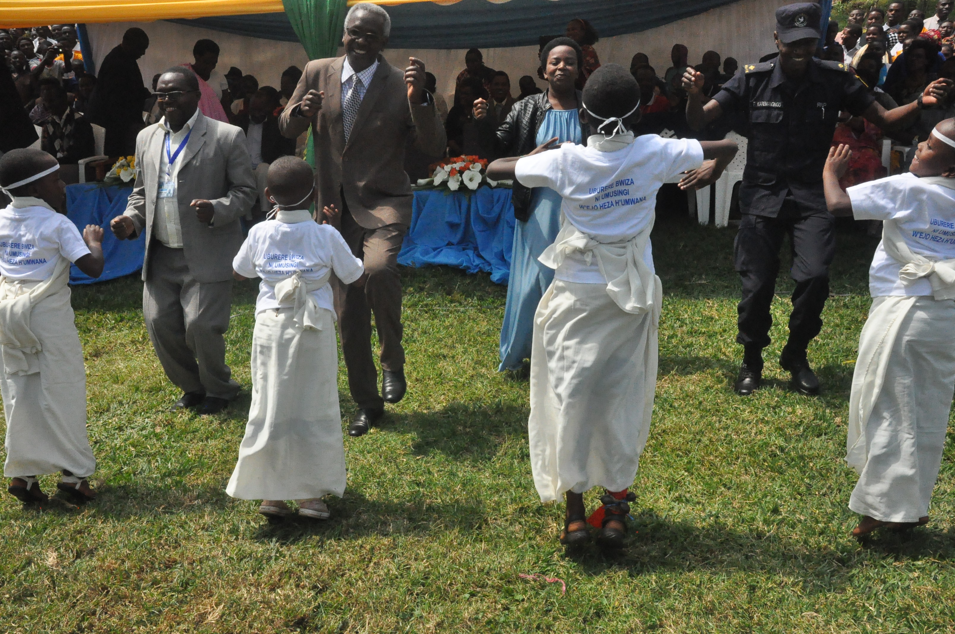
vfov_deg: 39.9
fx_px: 874
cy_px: 317
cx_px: 478
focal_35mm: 33
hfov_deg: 57.3
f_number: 18
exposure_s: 1/1250
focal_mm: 22
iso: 3200
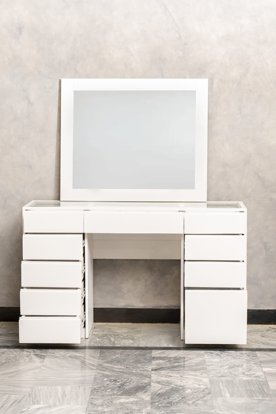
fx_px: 862
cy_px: 207
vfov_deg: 27.0
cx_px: 138
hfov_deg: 18.2
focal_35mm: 75
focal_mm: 50
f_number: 5.6
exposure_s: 1/200
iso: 3200
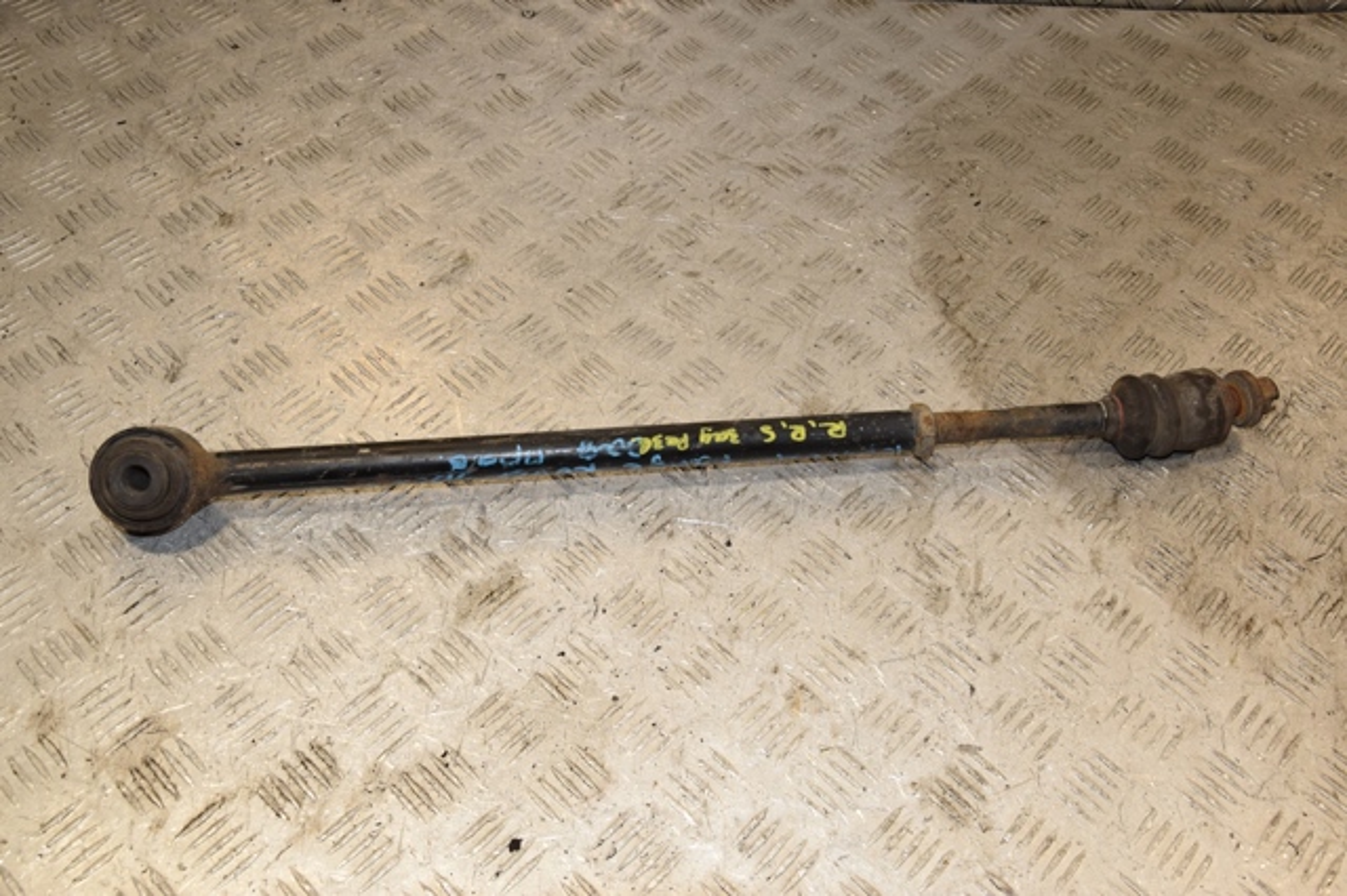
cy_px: 448
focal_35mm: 36
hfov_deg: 53.2
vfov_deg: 36.8
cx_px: 674
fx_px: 1346
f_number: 10
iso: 800
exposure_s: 1/200
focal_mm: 24
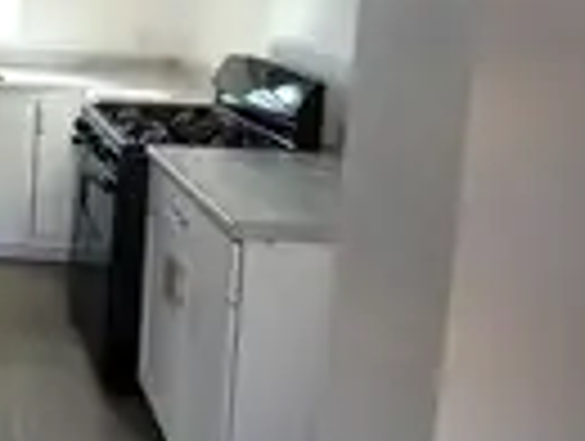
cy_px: 45
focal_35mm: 40
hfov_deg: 35.5
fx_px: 677
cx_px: -135
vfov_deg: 34.1
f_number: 2.2
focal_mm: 2.2
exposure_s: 1/120
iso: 100
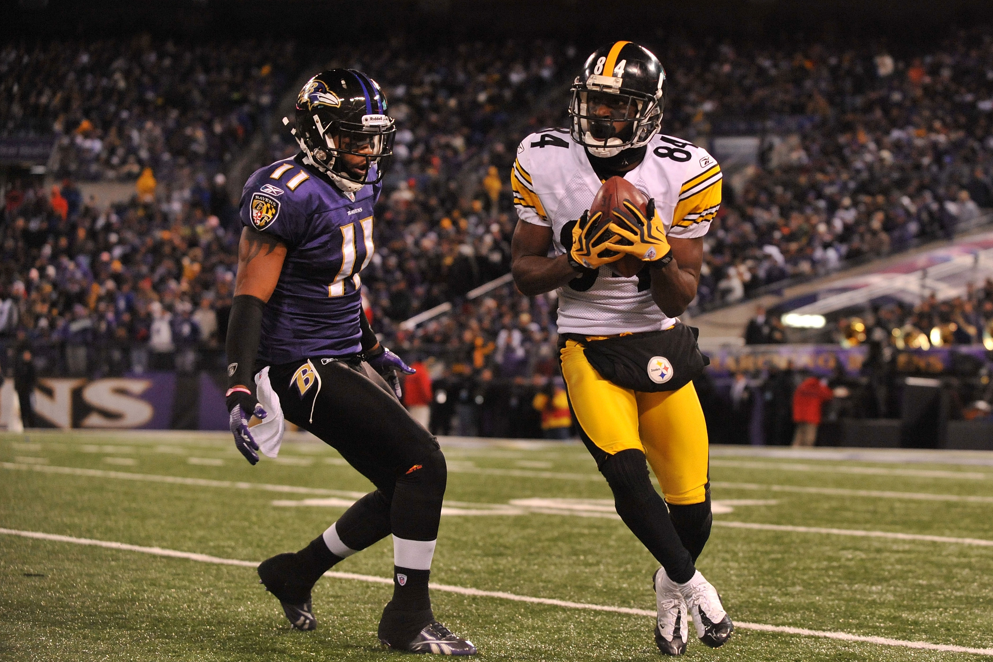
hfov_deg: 23.4
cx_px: 497
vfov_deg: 15.7
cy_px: 332
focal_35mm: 87
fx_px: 2399
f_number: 4
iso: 3200
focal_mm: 86
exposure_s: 1/1250
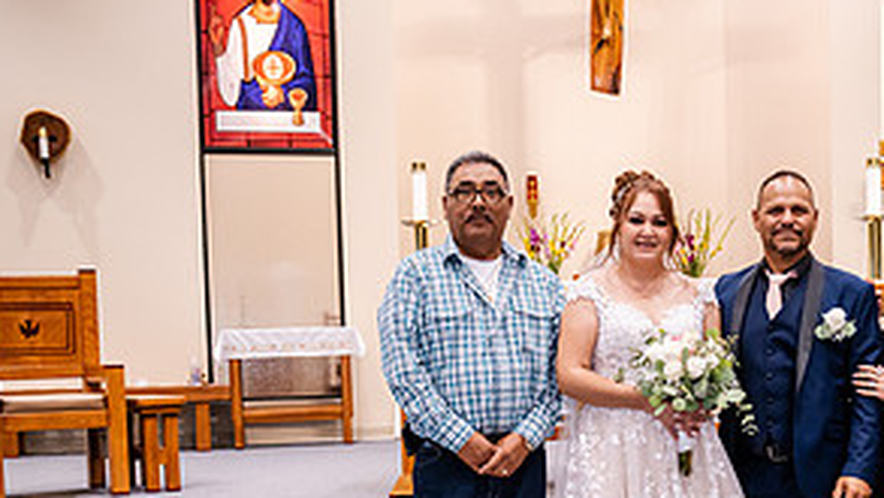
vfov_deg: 20.2
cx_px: 673
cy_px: 469
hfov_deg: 35.2
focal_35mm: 58
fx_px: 1360
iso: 2000
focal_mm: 28
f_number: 3.5
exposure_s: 1/320
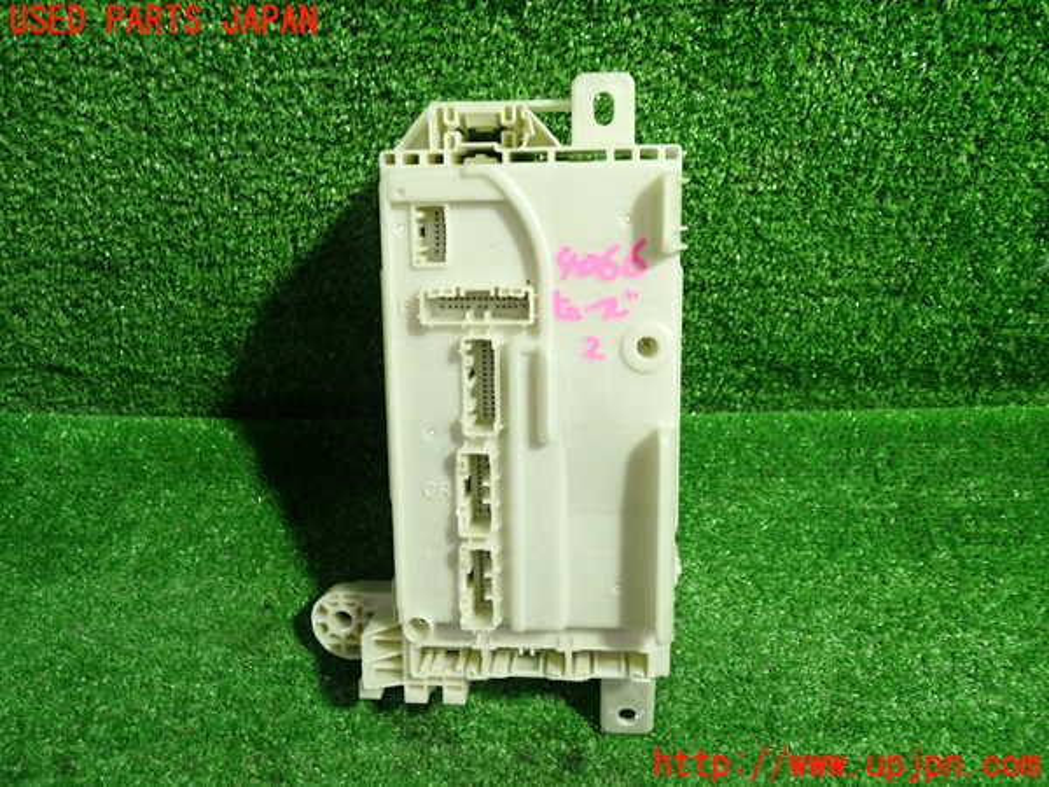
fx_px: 909
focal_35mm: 30
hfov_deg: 60.0
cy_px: 394
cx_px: 524
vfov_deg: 46.8
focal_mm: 5.4
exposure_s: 1/30
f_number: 2.3
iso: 250
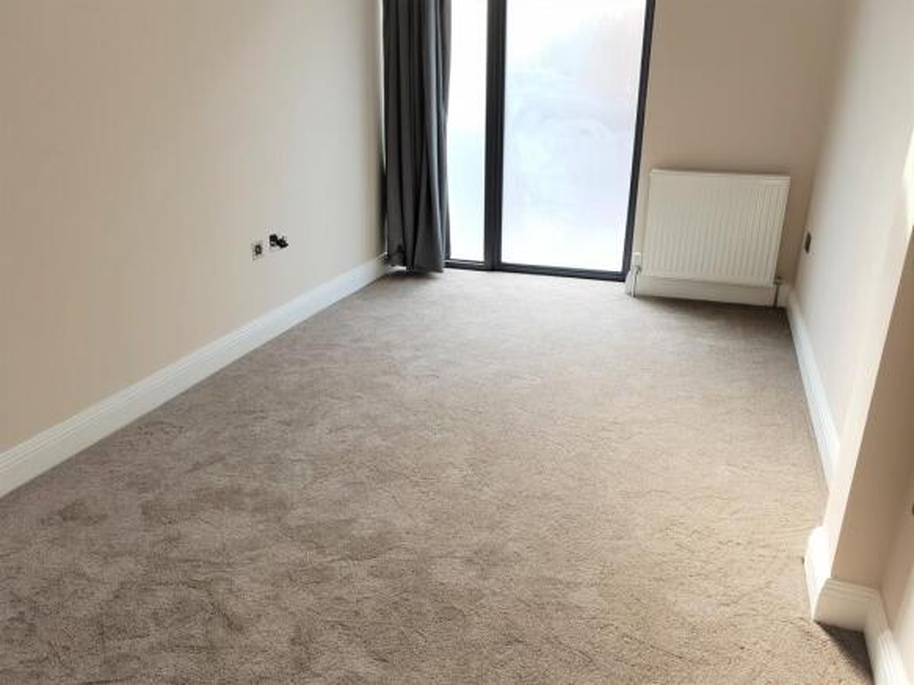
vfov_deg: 53.0
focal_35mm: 26
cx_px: 457
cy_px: 342
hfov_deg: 67.3
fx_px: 686
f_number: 2.4
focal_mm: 4.3
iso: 50
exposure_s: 1/50
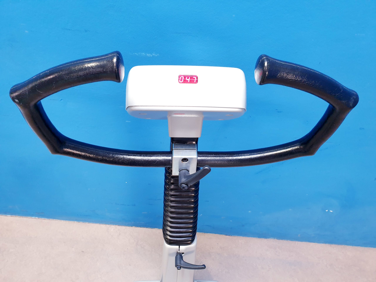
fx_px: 282
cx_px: 188
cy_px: 141
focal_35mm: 26
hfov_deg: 67.3
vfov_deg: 53.1
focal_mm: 4.3
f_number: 2.4
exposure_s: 1/33
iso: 320
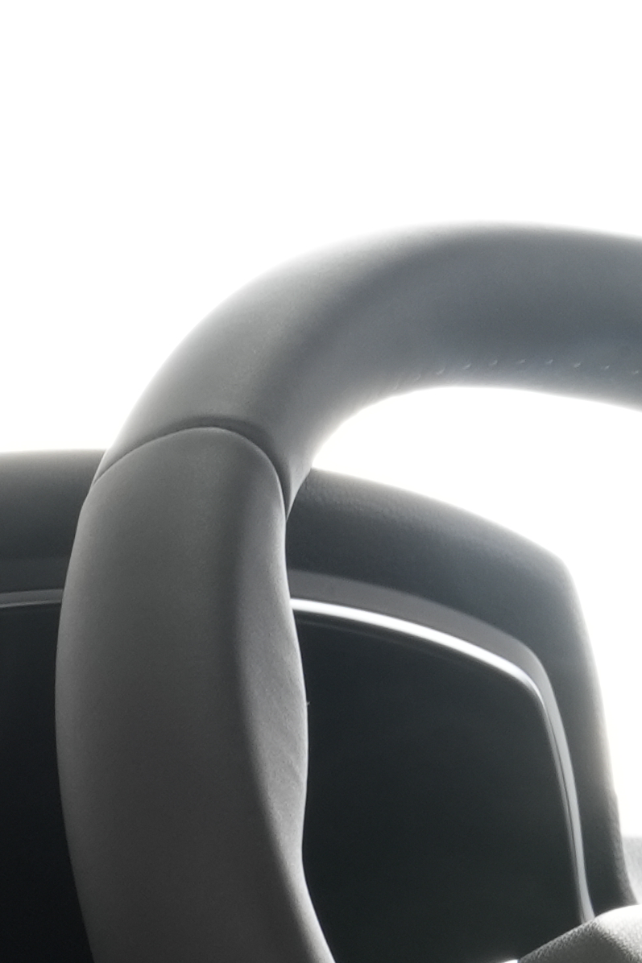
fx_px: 7839
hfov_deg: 4.7
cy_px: 1464
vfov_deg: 6.9
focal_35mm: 293
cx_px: 717
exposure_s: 1/1.6
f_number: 16
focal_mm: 50
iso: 320
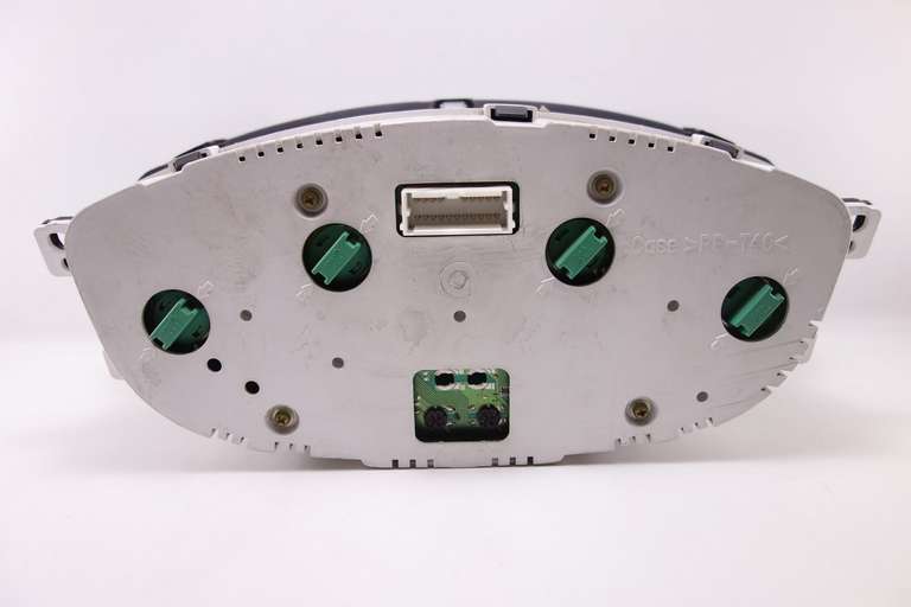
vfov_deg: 46.4
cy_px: 304
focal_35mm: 28
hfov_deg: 65.5
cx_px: 456
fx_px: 709
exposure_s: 1/100
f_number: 2
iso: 125
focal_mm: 10.4
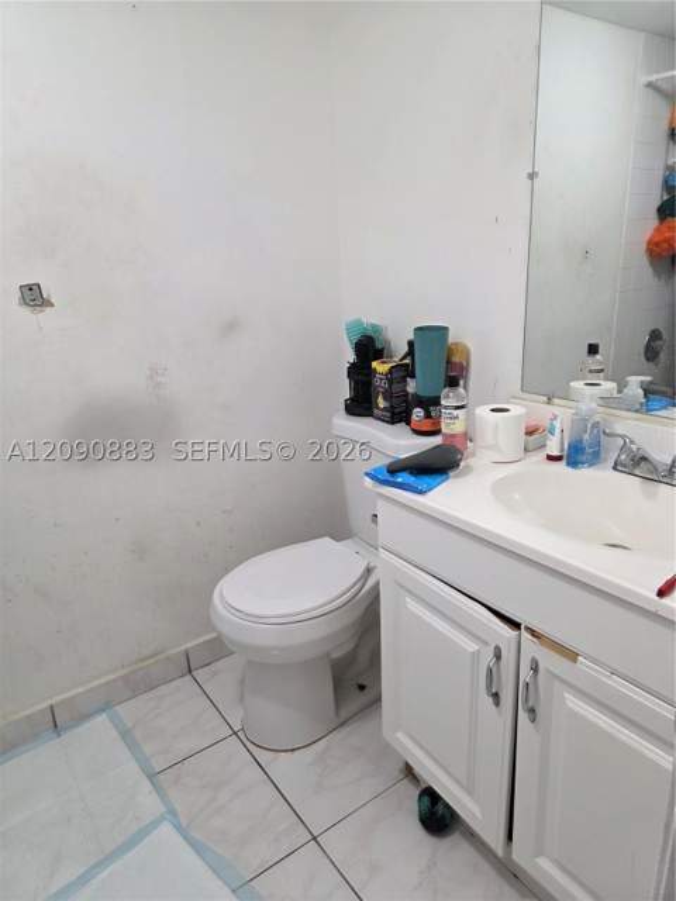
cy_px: 450
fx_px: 599
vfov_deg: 73.9
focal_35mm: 23
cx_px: 338
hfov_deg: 58.9
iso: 500
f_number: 1.7
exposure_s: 1/120
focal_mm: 6.3
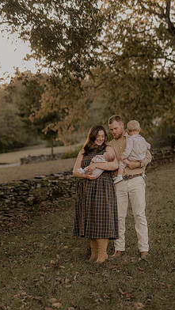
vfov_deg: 34.9
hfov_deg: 20.0
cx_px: 114
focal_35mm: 60
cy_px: 154
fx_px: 494
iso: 160
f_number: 1.8
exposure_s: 1/400
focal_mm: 50
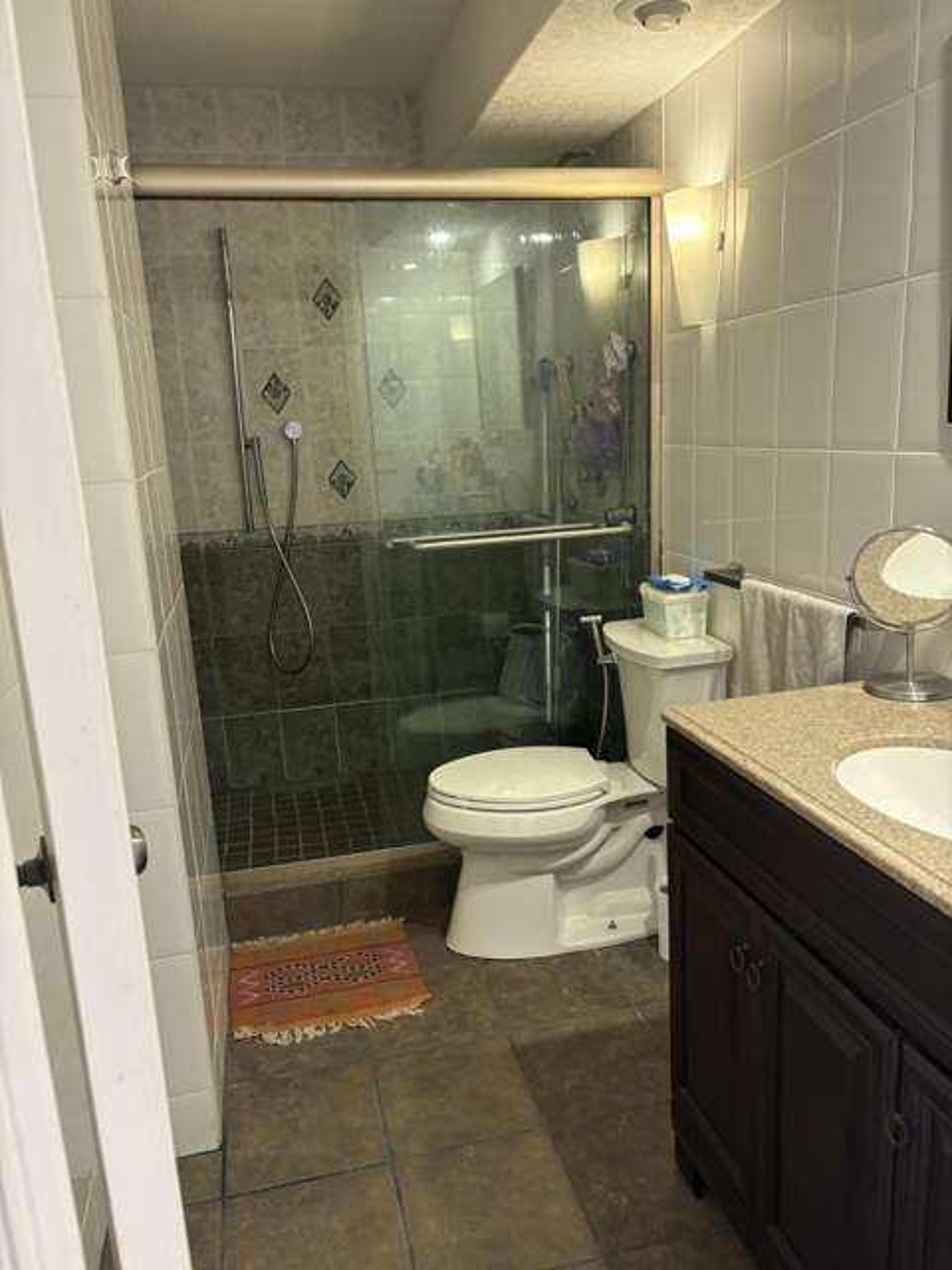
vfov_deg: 67.3
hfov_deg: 53.1
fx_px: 953
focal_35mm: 26
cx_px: 476
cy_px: 635
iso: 160
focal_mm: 5.96
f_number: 1.6
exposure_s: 1/60
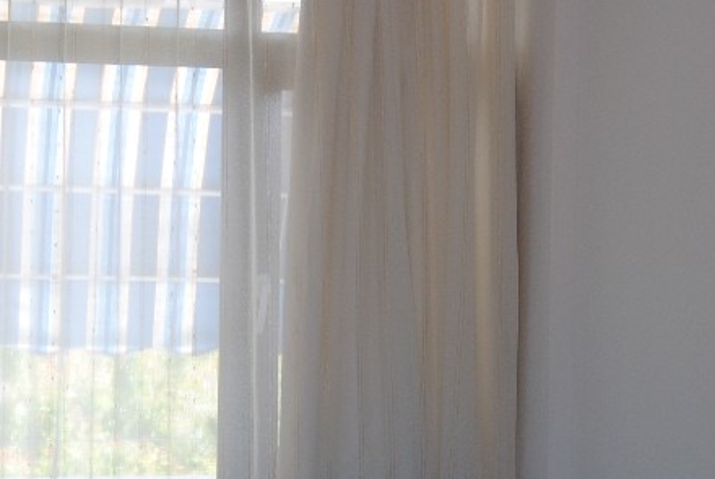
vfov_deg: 14.3
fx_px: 1910
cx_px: 306
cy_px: 311
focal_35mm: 96
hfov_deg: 21.2
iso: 200
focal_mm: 22
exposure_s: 1/80
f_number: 4.5
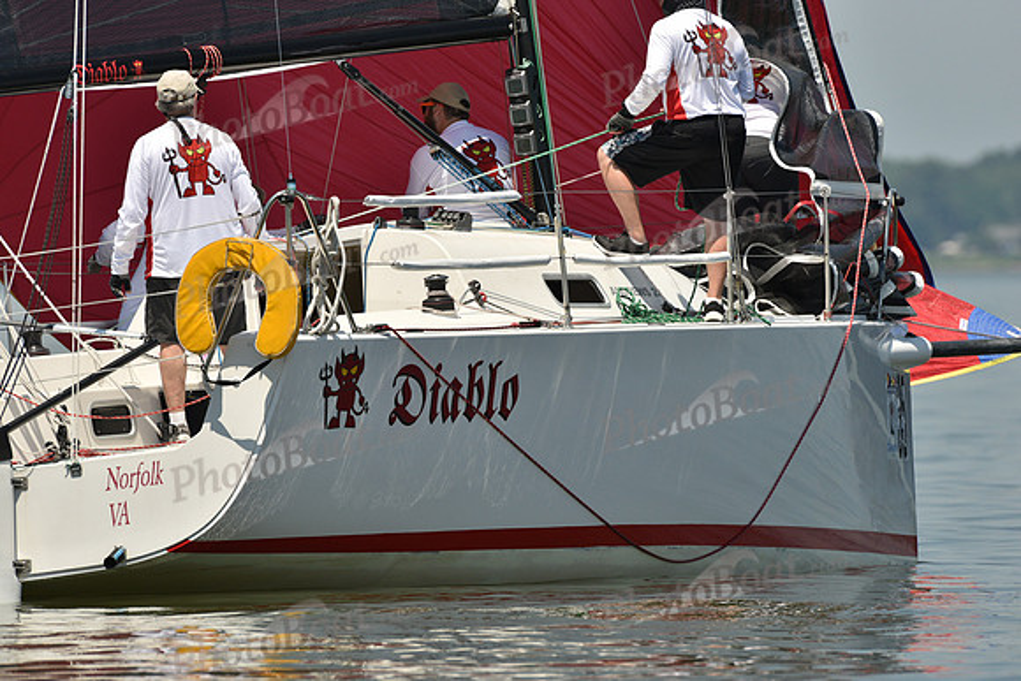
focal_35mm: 600
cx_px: 510
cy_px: 340
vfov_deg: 2.3
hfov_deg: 3.4
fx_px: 17020
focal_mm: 600
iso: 320
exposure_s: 1/1600
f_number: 8
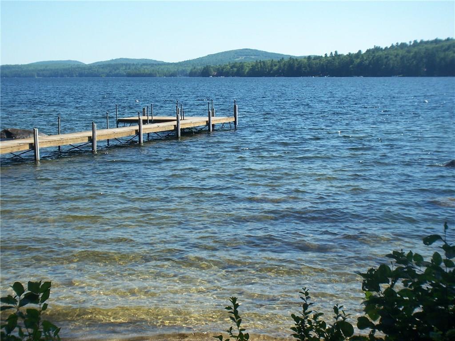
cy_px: 170
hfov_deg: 31.7
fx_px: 802
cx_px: 228
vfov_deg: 24.0
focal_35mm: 61
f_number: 4.1
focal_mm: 9.9
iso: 64
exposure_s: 1/400
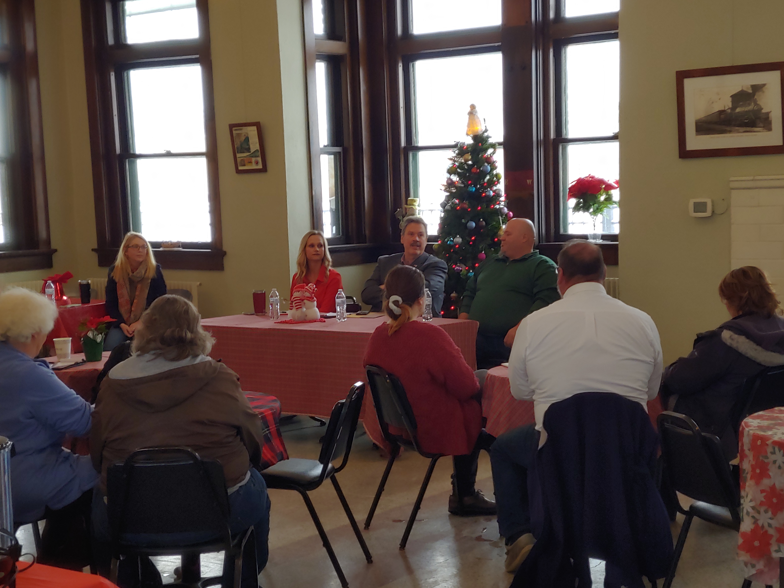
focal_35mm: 62
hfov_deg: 31.2
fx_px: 1404
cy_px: 294
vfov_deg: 23.7
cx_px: 392
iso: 50
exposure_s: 1/30
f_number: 2.4
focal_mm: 5.88
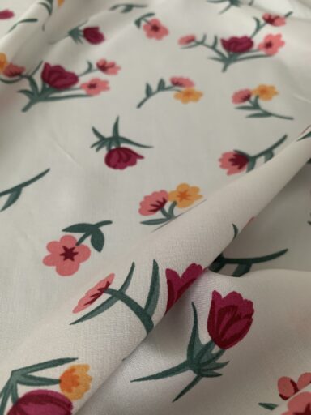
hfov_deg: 53.1
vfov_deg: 67.3
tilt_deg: -52.3
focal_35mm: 26
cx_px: 156
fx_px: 311
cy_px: 208
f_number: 1.8
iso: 250
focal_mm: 4.25
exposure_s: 1/60
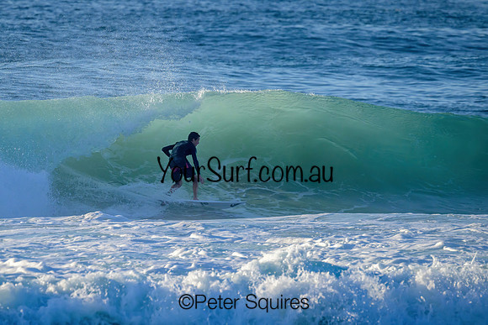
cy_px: 157
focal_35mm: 652
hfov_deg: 3.2
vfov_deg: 2.1
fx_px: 8839
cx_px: 209
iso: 900
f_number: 11
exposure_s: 1/1600
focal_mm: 560
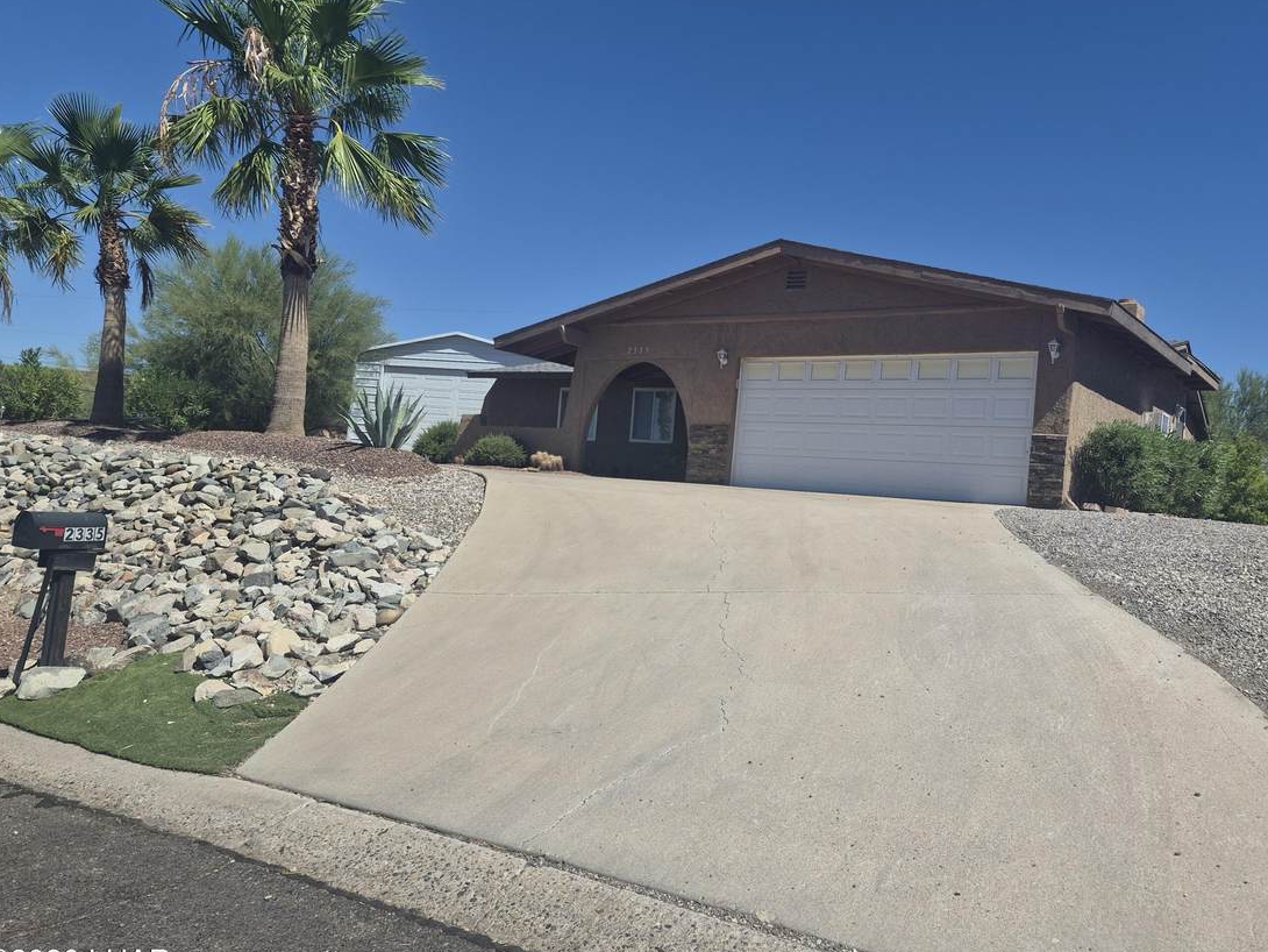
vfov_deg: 51.4
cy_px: 454
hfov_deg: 65.0
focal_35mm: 27
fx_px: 989
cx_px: 728
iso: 64
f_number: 1.8
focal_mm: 5.4
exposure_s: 1/7696
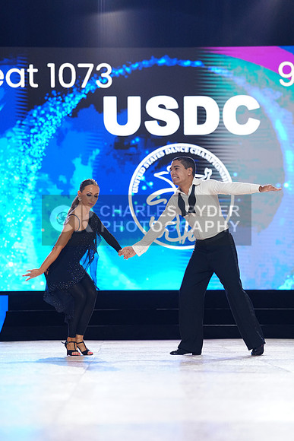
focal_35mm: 117
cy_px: 220
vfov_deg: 17.5
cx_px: 147
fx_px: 1432
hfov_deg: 11.7
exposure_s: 1/500
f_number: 2.8
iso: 2000
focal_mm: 117
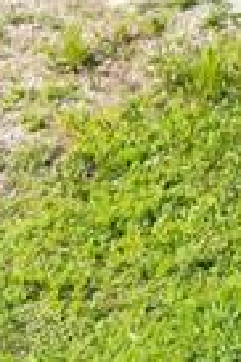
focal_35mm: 187
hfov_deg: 6.7
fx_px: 1882
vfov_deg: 9.8
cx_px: 681
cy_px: -494
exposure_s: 1/1250
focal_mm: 6.72
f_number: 1.7
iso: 110
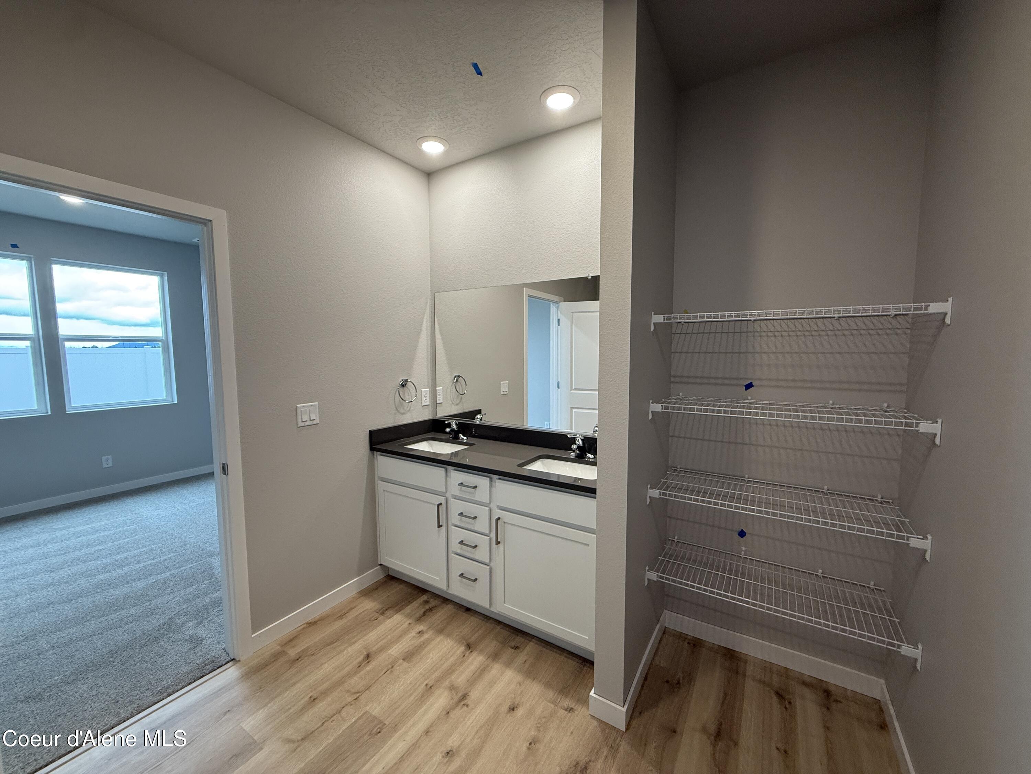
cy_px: 387
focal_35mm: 14
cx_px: 516
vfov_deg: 85.7
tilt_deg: -3.7
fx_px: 417
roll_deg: +0.4
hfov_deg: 102.1
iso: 160
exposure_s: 1/120
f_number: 2.2
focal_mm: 2.22
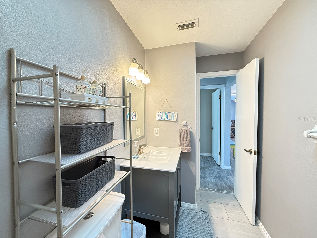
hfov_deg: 102.1
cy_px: 119
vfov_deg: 85.7
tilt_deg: -1.5
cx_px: 158
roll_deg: +0.1
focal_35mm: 14
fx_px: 128
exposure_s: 1/60
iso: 500
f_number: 2.2
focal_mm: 2.22
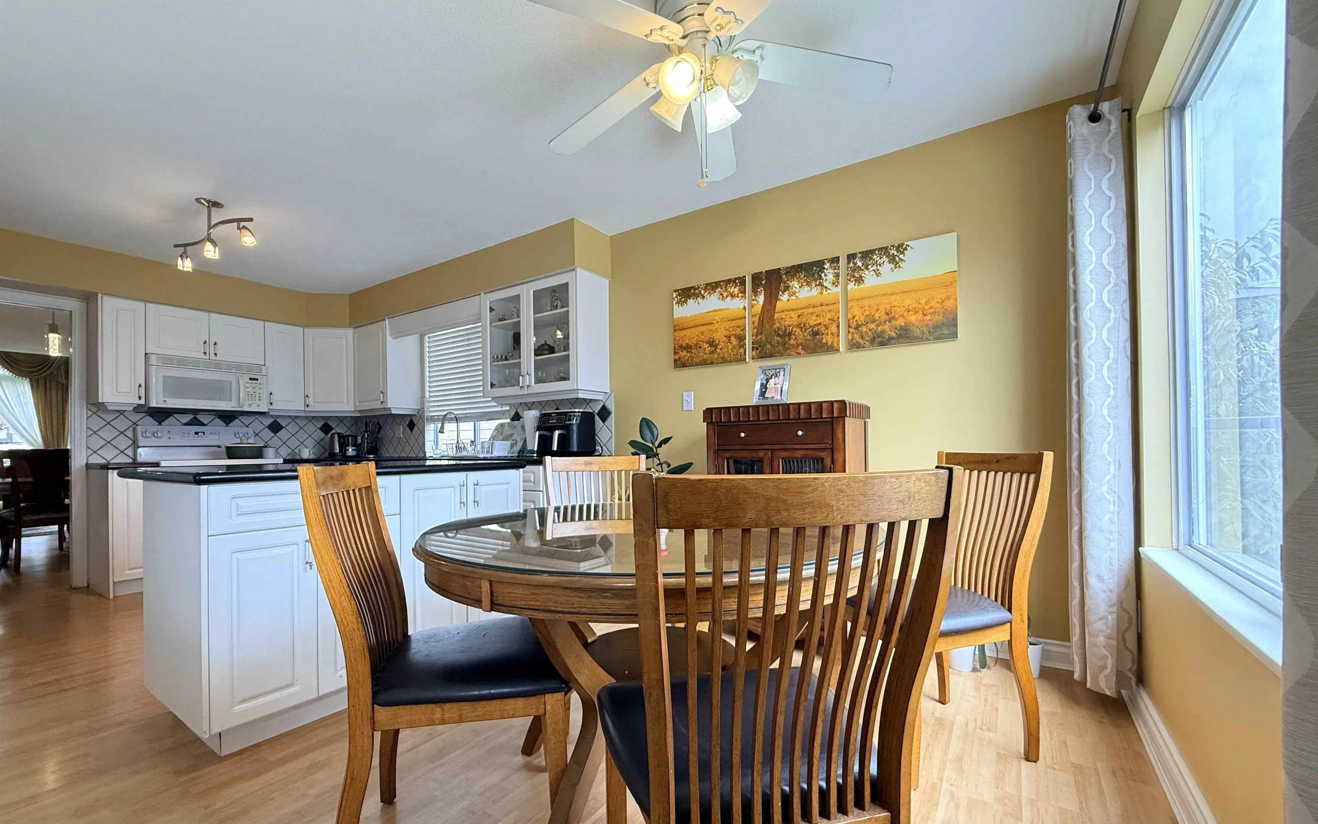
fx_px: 539
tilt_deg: +0.1
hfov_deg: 101.5
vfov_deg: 74.7
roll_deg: +0.4
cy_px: 447
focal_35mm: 15
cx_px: 666
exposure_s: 1/120
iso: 250
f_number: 2.2
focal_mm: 2.22
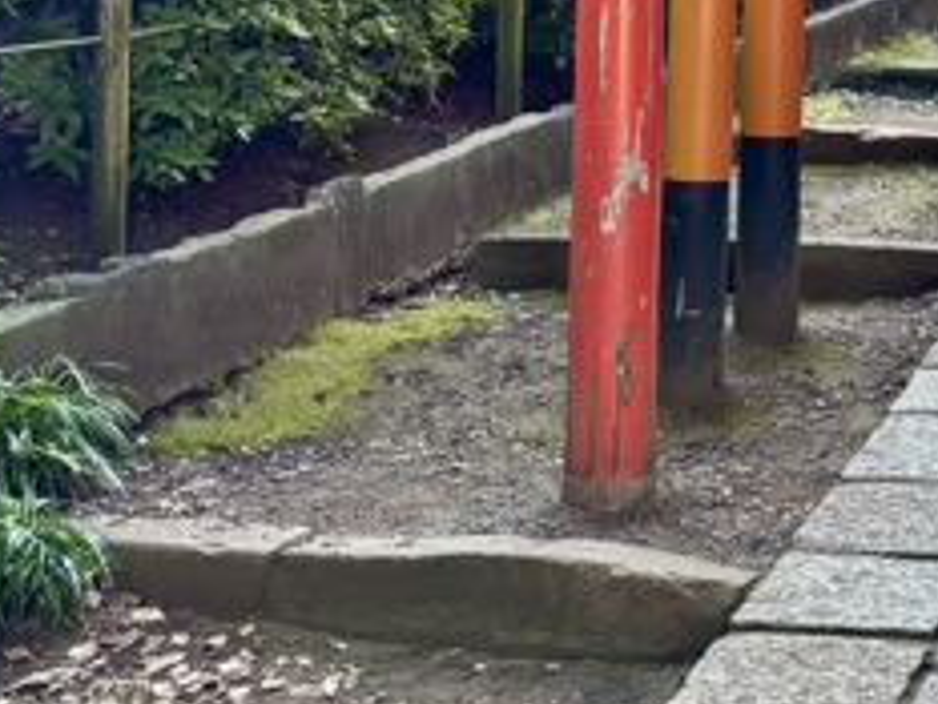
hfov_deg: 24.3
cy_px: -276
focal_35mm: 78
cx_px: 833
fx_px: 2115
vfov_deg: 17.4
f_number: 1.6
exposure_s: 1/121
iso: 64
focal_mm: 5.96
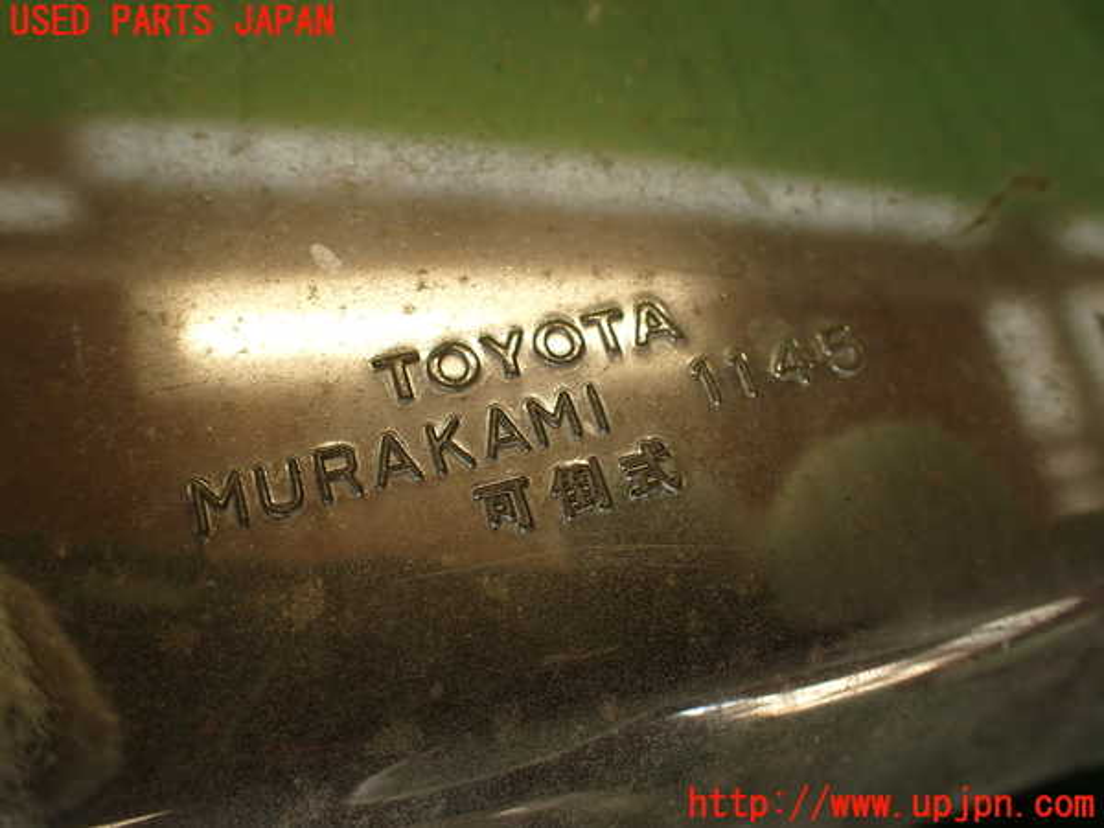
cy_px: 414
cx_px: 552
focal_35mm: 30
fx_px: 957
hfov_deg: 60.0
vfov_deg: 46.8
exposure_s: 1/60
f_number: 3.2
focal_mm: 5.4
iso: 100
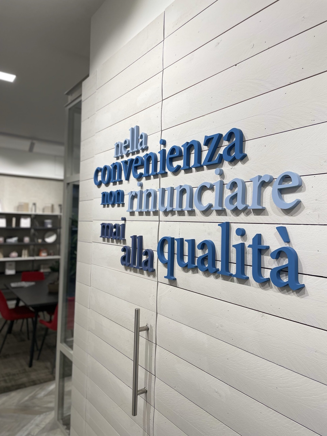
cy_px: 218
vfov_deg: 67.3
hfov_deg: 53.1
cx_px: 164
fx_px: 327
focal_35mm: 26
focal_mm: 4.2
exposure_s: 1/130
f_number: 1.6
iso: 32
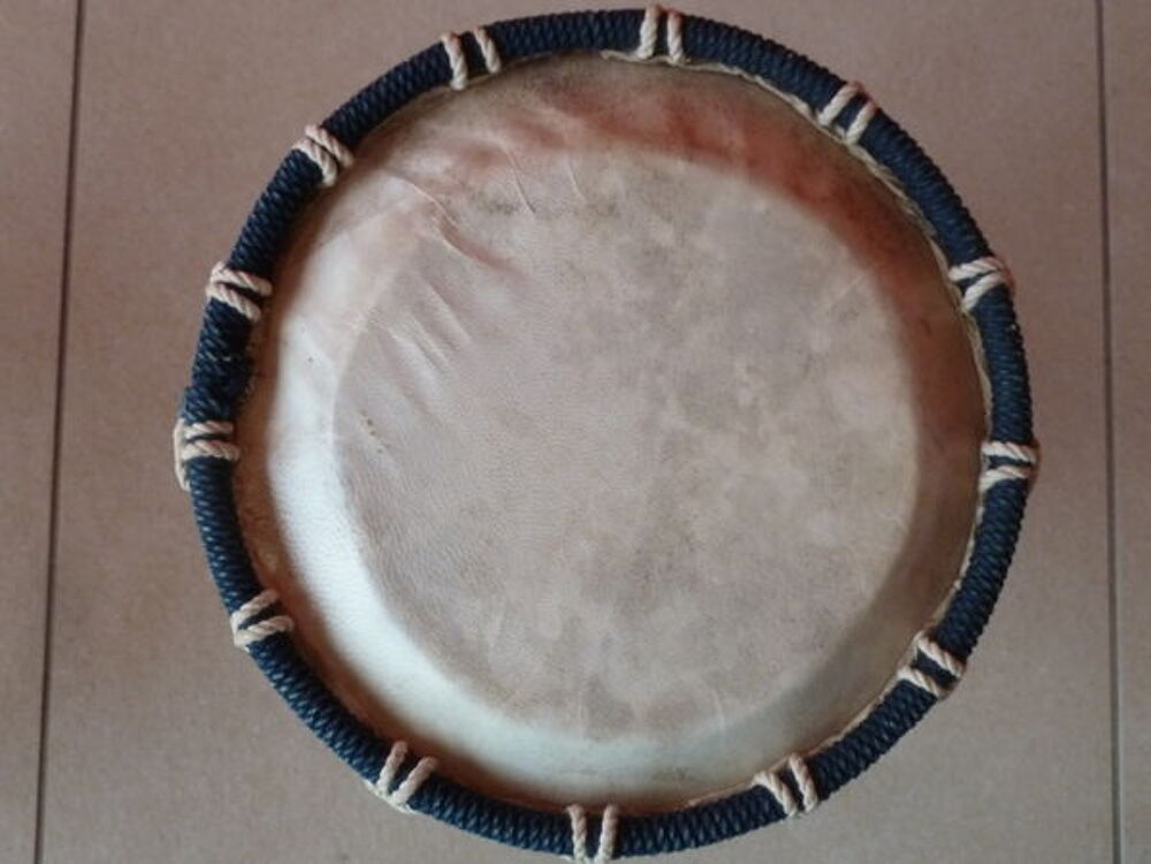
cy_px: 432
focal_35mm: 48
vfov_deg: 30.3
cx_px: 576
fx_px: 1596
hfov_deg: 39.7
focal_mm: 7.9
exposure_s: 1/30
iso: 400
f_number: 3.8
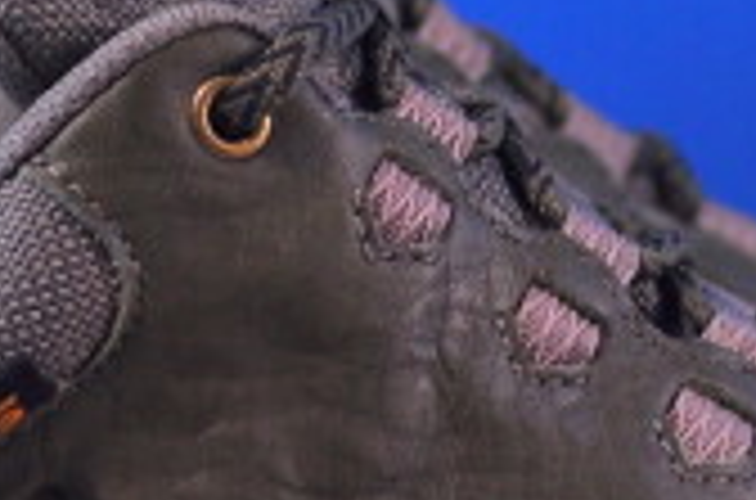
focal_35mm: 358
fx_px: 7497
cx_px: 414
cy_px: 164
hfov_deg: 5.8
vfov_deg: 3.8
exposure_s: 1/250
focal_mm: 50
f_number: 3.2
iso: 250
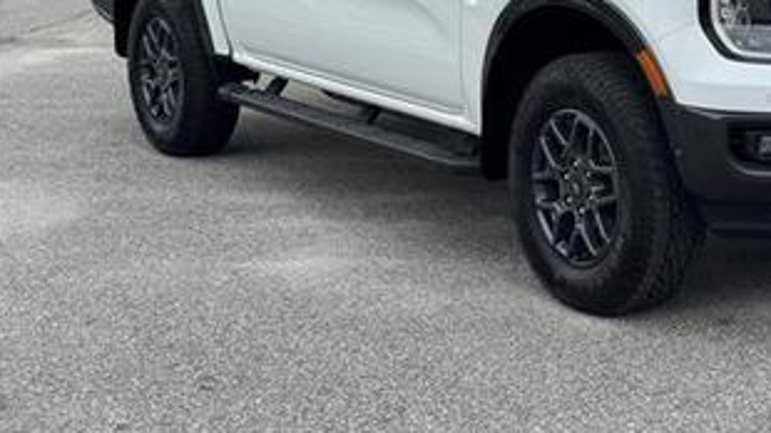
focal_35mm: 85
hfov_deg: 24.6
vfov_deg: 14.1
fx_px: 1737
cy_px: 52
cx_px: 617
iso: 64
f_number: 1.78
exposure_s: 1/3817
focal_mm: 6.76
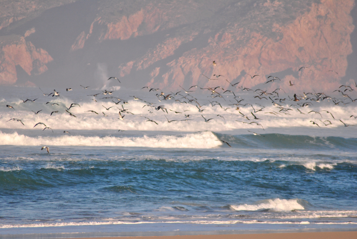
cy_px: 120
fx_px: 4468
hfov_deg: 4.6
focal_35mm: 450
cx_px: 178
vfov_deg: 3.1
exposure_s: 1/2500
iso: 400
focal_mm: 300
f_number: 5.6
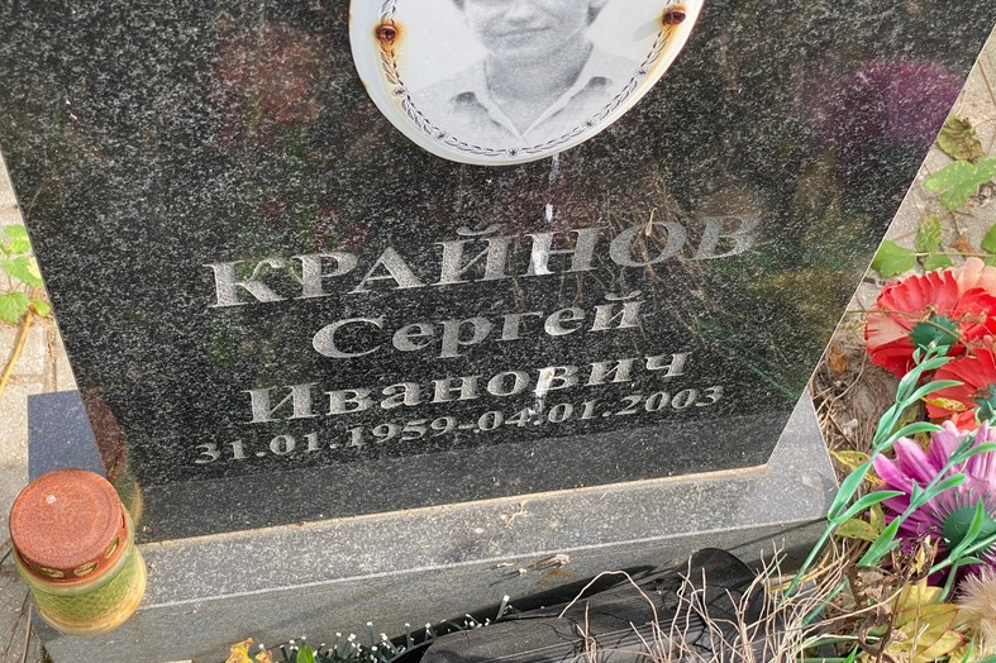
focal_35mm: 55
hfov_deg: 36.3
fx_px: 1521
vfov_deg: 24.6
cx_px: 494
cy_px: 314
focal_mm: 6
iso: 20
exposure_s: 1/292
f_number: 2
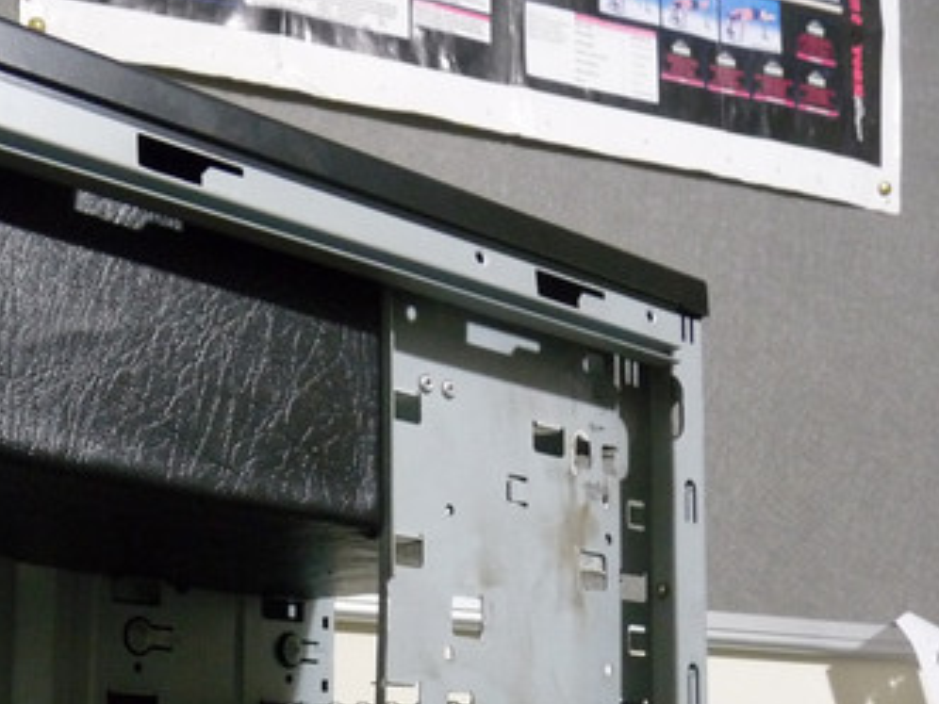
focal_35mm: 52
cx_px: 57
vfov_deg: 27.3
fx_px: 1411
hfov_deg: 34.3
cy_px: 591
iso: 400
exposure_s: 1/5
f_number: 3.2
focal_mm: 4.8
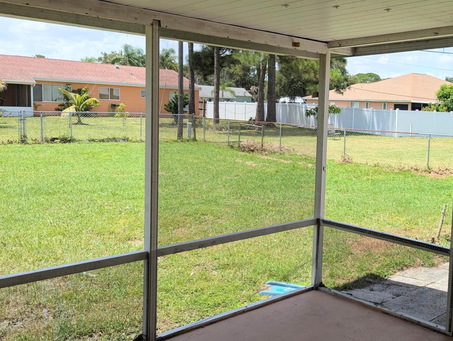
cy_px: 157
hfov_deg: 45.7
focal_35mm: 39
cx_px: 353
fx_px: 511
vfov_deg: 36.9
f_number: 1.85
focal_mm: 6.81
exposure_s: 1/2020
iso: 46
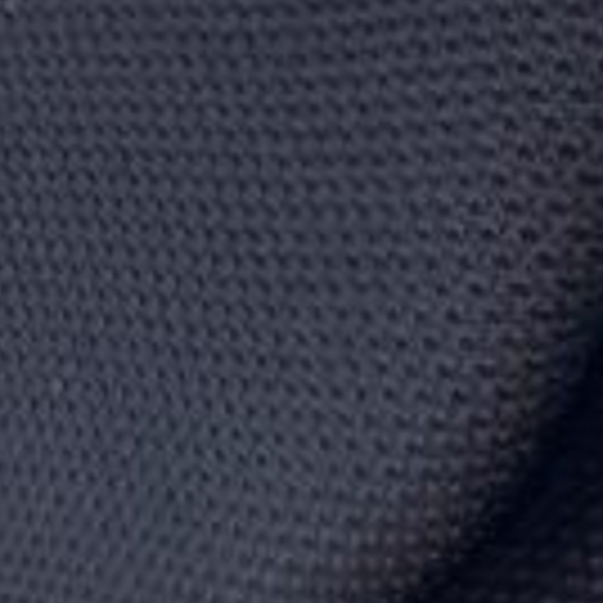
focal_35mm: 196
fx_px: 3863
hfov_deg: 8.3
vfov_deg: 8.6
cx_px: 1359
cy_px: 1062
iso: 16
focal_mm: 3
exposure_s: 1/146
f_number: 1.8
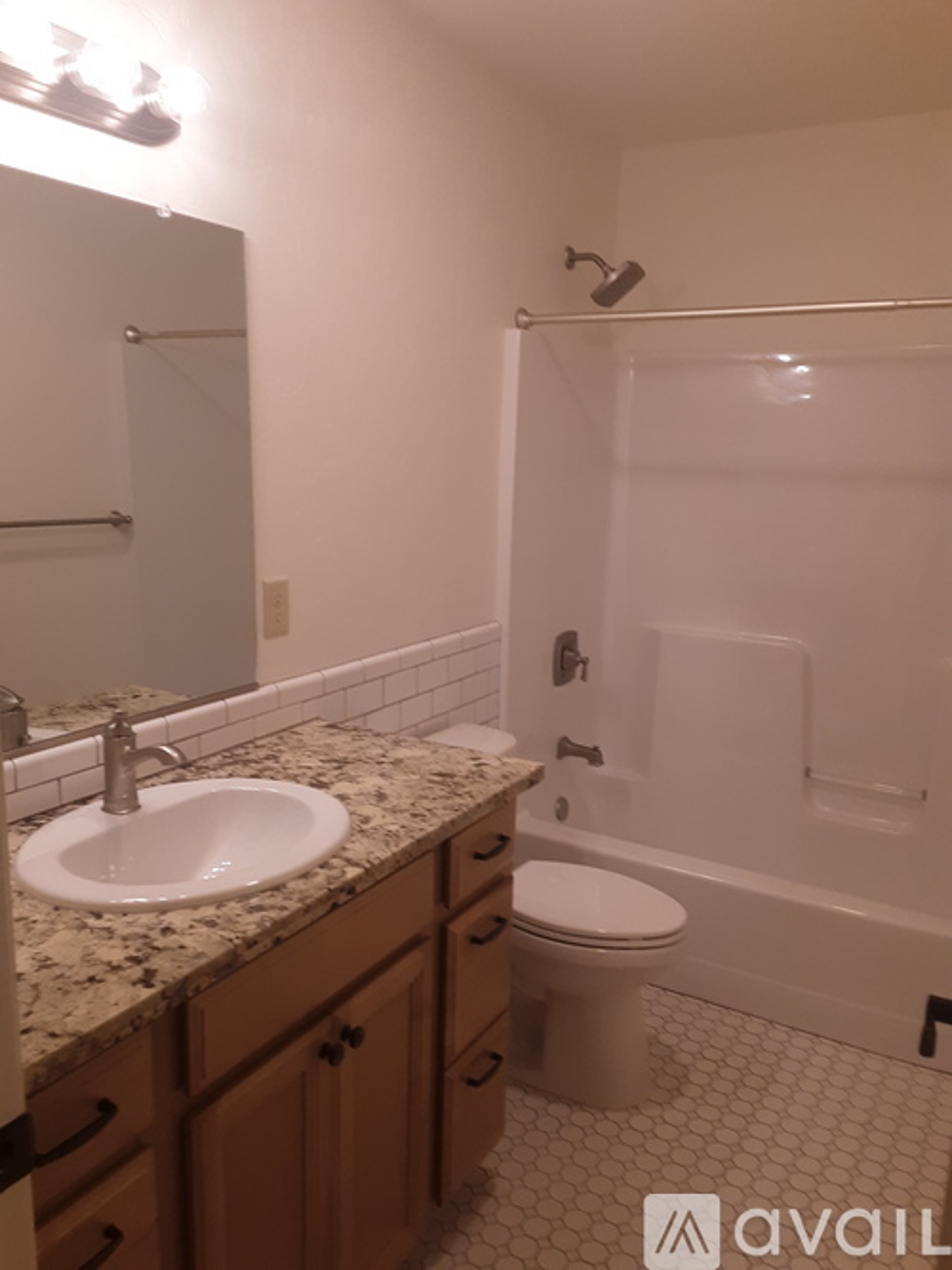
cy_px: 635
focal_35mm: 28
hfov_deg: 49.7
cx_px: 476
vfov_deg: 63.5
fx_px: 1027
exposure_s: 1/60
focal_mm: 2.91
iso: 64
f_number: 1.9
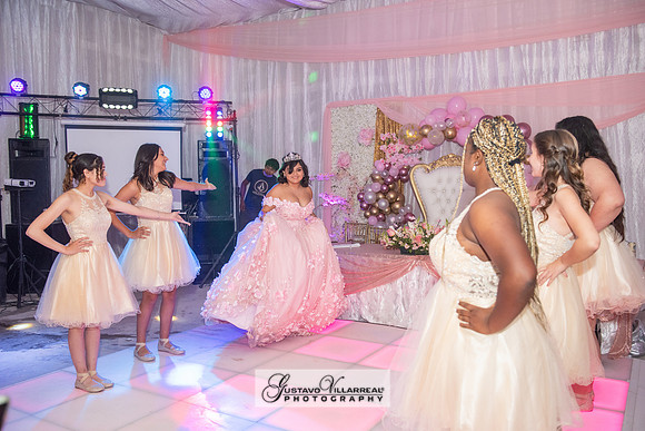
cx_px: 322
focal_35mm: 32
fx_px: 573
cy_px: 216
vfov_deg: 41.1
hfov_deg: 58.7
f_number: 4
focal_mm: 32
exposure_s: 1/160
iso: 1250
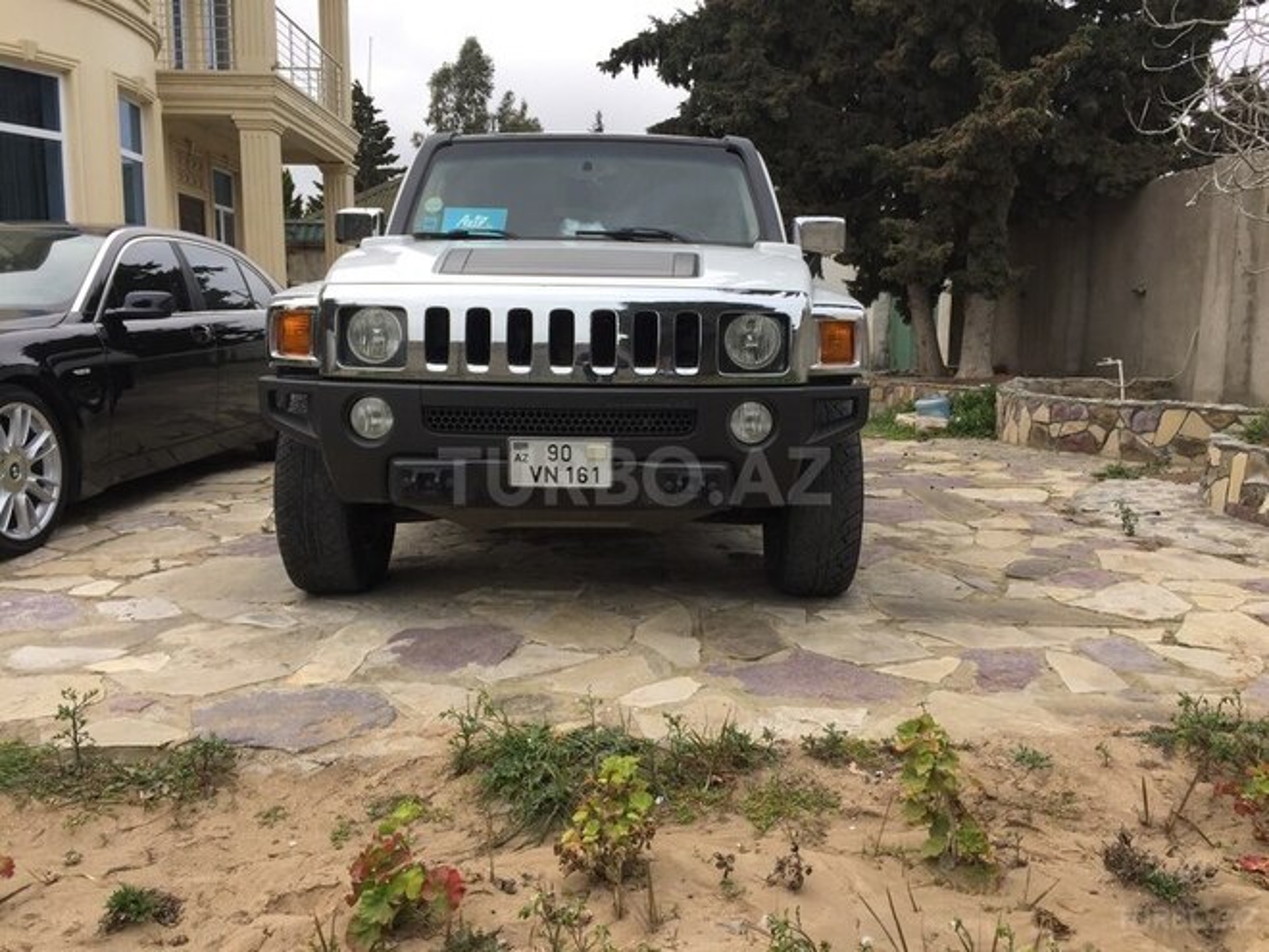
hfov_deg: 61.7
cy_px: 476
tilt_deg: -7.5
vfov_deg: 48.2
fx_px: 1063
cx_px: 634
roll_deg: +0.2
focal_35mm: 29
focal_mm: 4.15
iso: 32
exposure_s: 1/706
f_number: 2.2
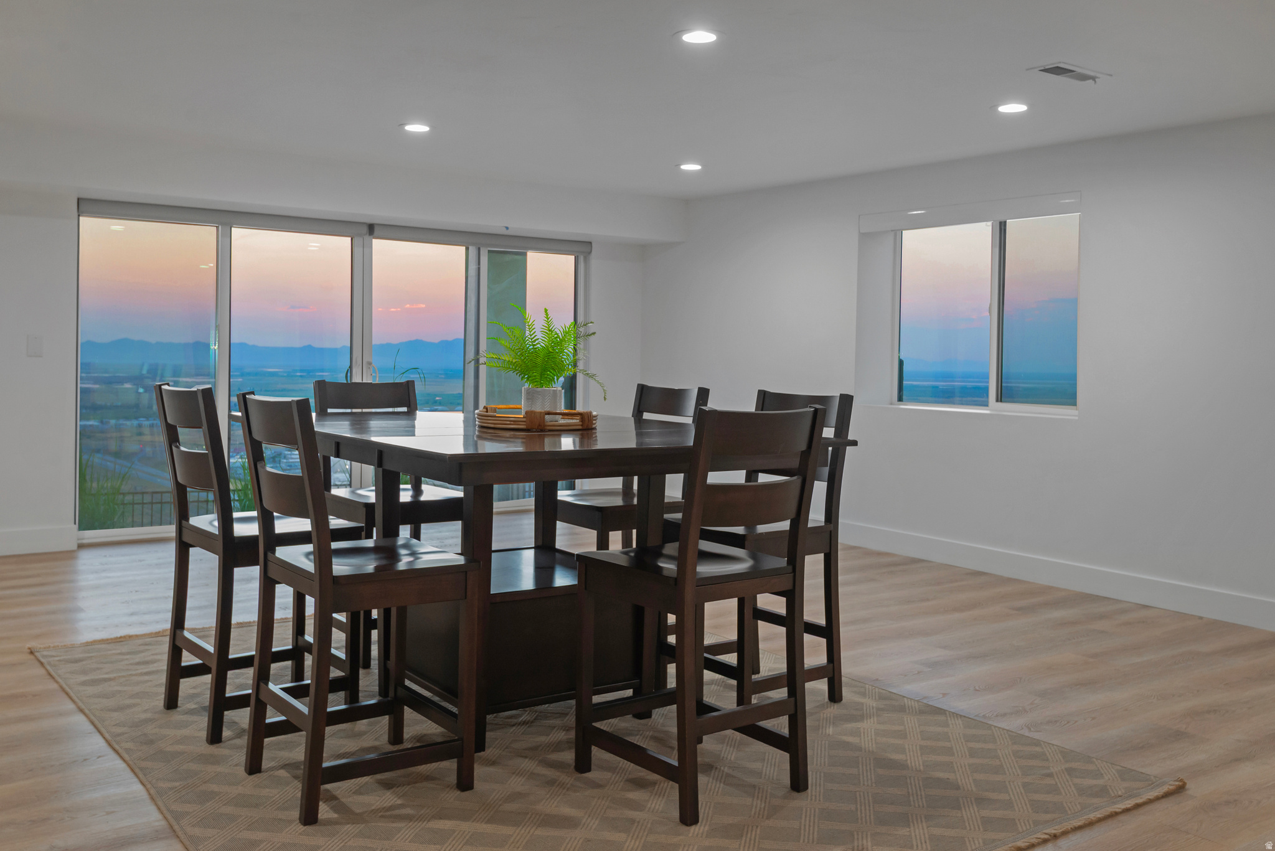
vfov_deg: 42.4
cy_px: 426
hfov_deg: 60.3
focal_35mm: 31
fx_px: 1098
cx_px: 638
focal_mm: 31
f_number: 7.1
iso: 1250
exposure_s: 1/15
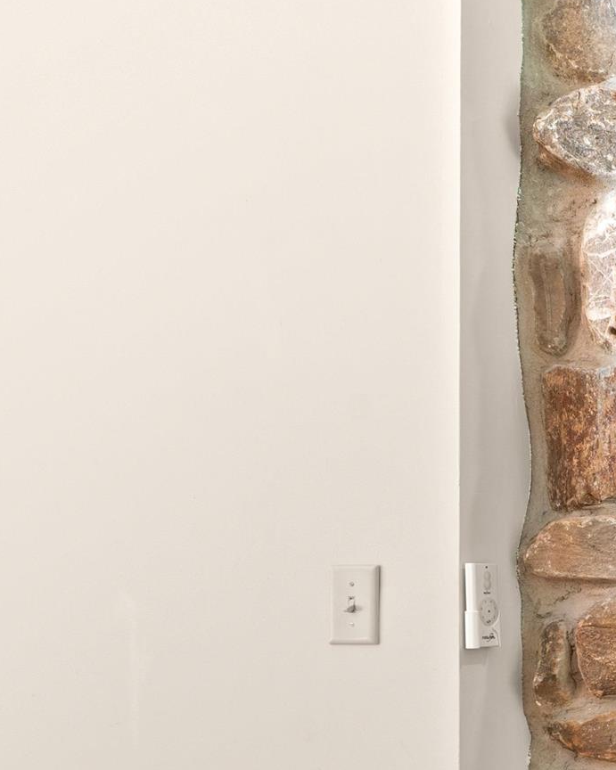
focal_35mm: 52
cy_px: 641
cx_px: 1309
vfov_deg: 34.8
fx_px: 1178
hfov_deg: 17.6
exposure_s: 5
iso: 250
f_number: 7.1
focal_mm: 15.5
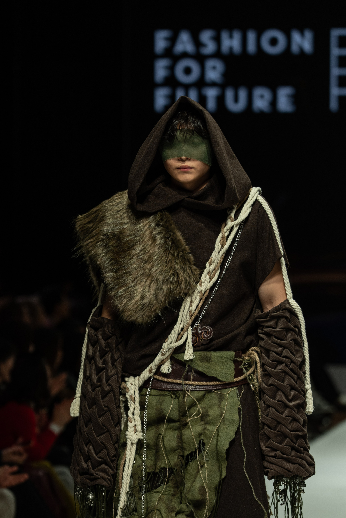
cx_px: 173
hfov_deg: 6.5
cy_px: 259
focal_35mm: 211
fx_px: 3042
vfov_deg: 9.8
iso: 200
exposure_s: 1/250
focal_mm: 141.2
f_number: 3.2
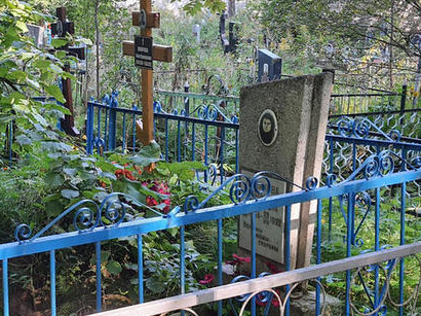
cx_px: 95
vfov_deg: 22.6
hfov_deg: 29.3
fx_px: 790
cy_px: 139
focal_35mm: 65
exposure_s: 1/100
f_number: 1.7
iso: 50
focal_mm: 4.32
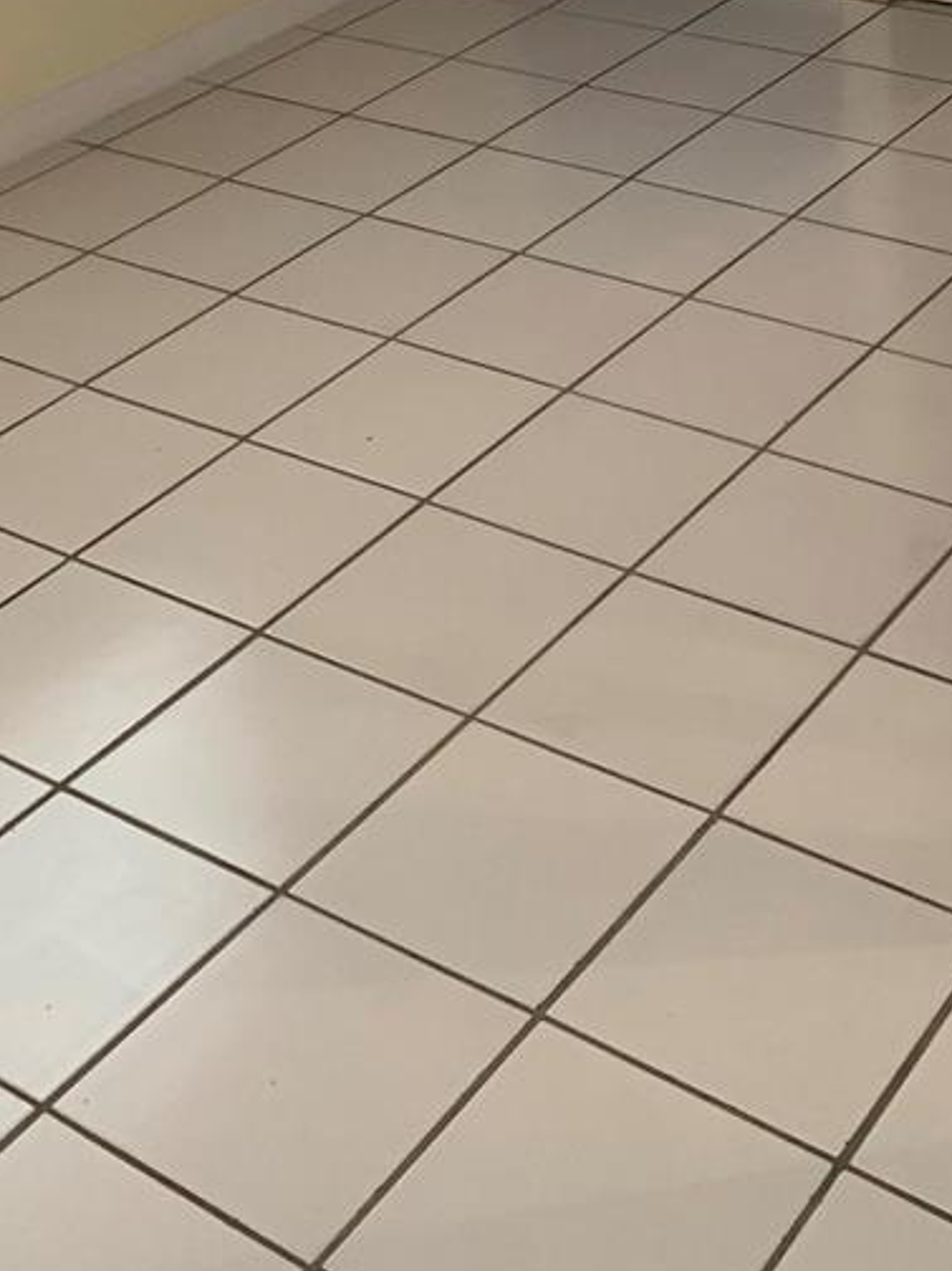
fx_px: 2274
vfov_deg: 28.3
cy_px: -131
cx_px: 611
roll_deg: +4.0
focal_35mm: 62
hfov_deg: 23.6
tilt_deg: -16.1
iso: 250
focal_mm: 4.25
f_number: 1.8
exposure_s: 1/60
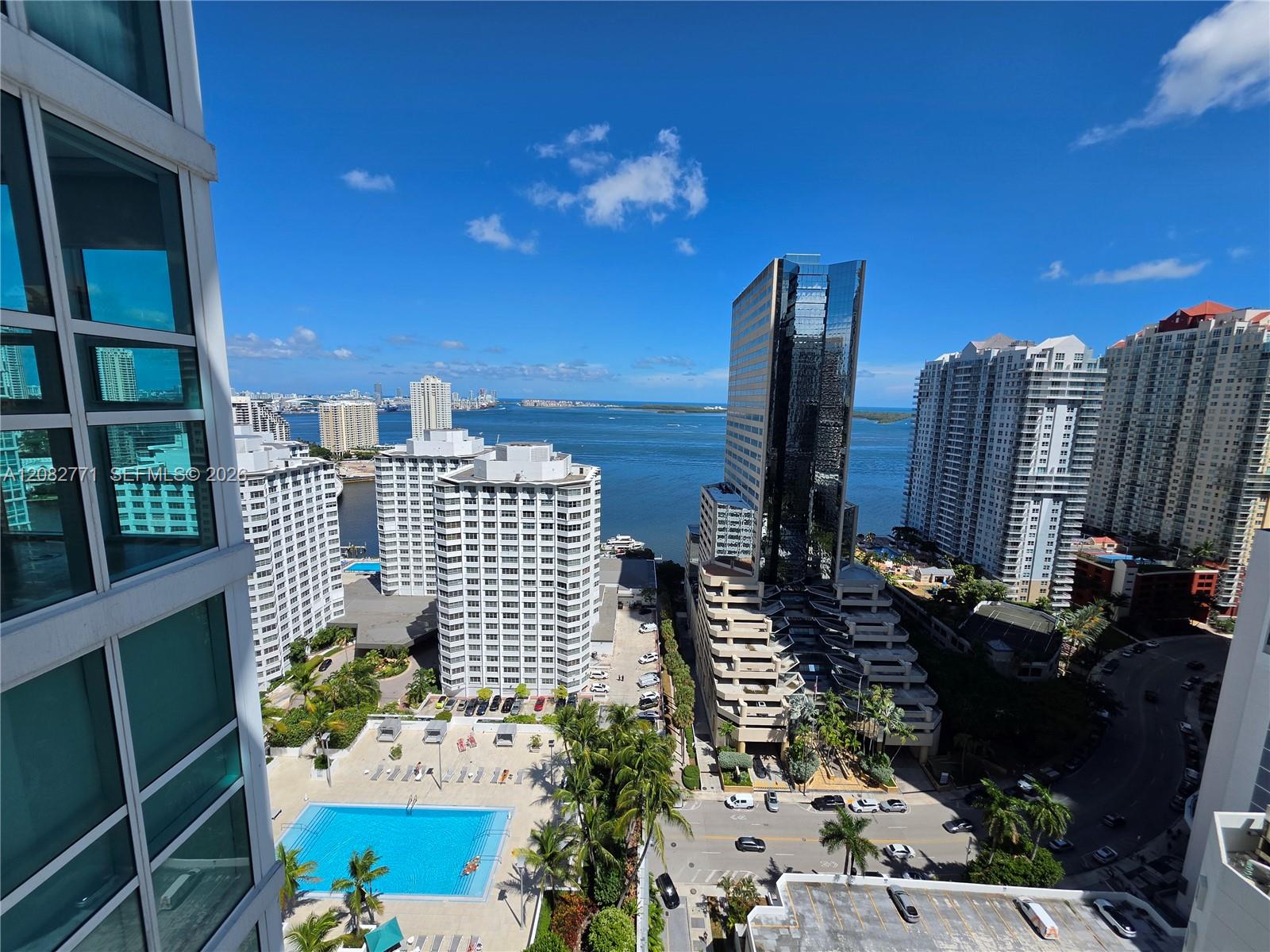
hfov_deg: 106.2
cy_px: 476
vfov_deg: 89.9
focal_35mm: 13
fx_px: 477
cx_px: 635
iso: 40
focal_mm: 2.2
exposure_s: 1/2497
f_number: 1.9
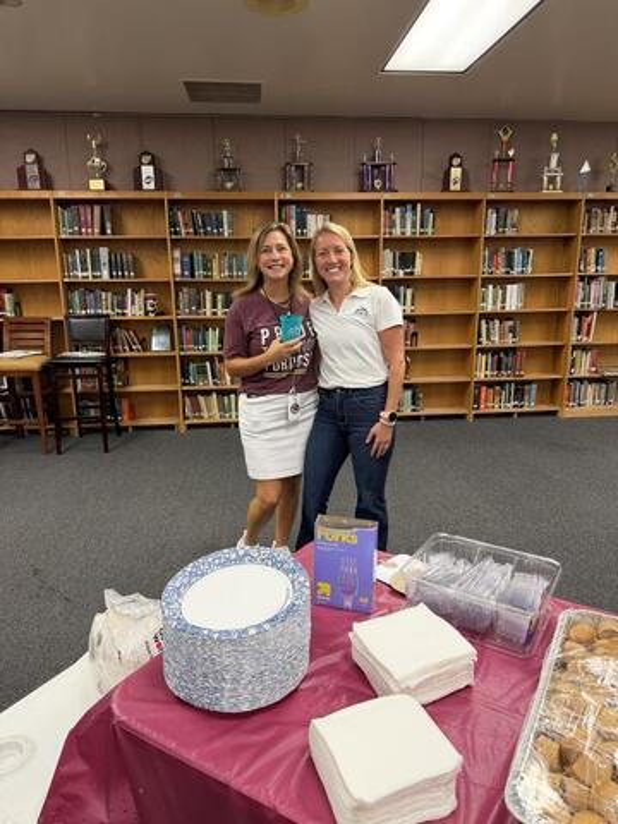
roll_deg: -0.8
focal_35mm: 24
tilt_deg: -12.8
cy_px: 412
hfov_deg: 56.8
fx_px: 571
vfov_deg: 71.6
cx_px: 309
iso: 200
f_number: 1.78
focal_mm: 6.76
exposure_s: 1/60
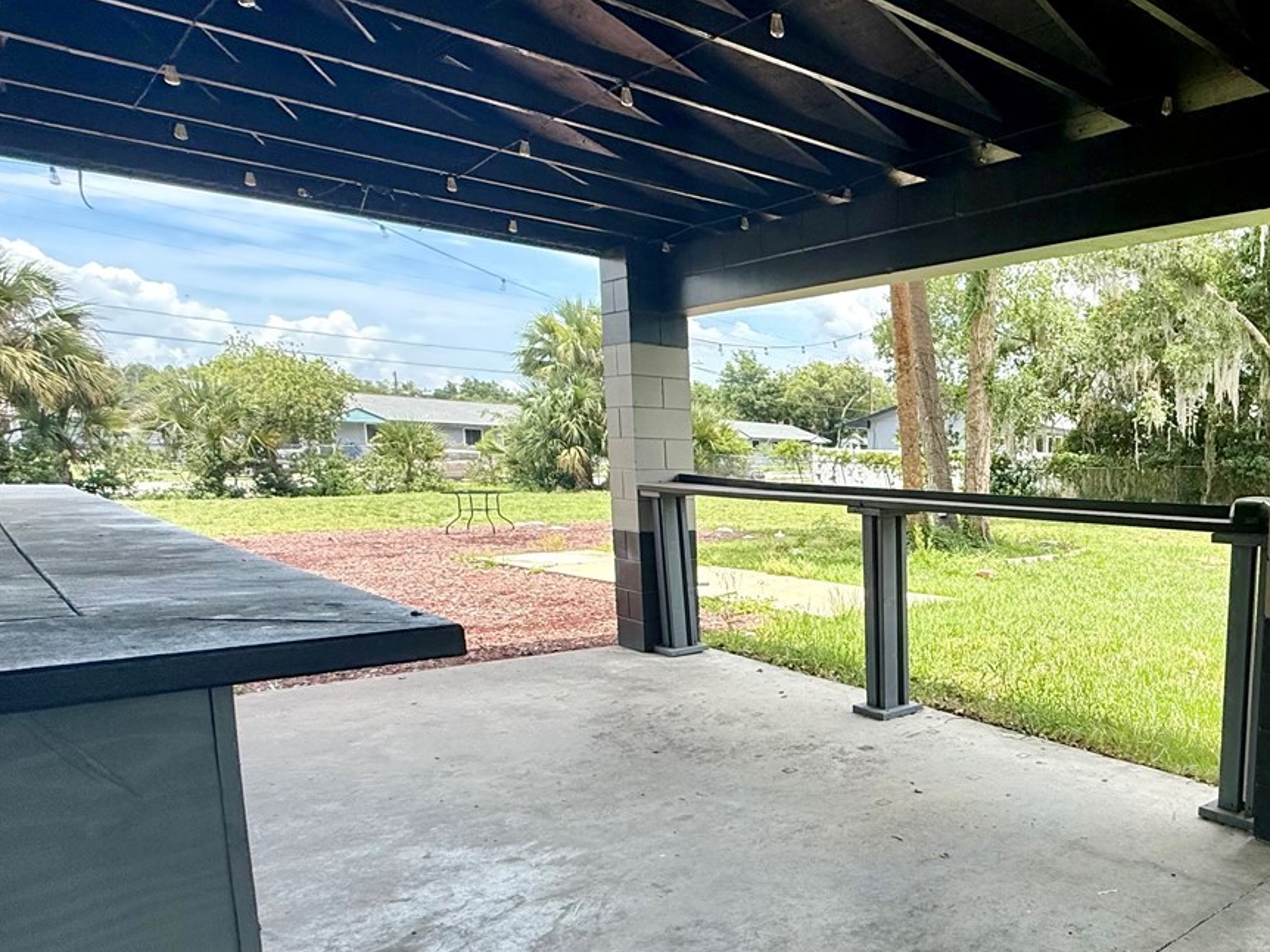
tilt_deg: -7.4
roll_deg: -1.1
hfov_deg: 59.4
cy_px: 601
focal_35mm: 26
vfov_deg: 52.4
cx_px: 1095
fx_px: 954
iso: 64
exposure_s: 1/789
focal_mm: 2.22
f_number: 2.2
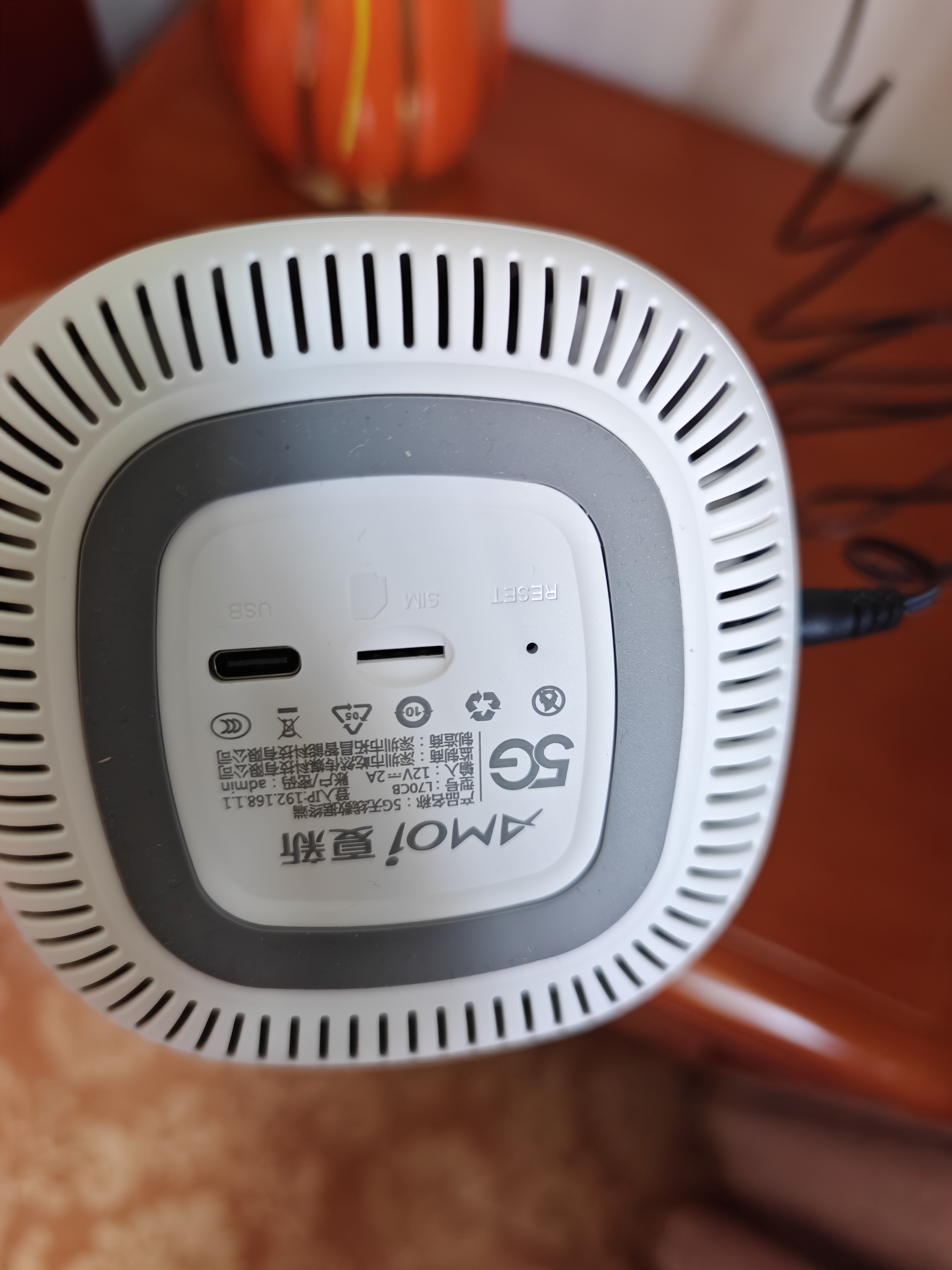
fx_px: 843
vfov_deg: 73.9
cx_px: 476
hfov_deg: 58.9
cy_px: 635
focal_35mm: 23
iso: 2055
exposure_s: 1/621
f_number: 1.68
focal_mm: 6.45
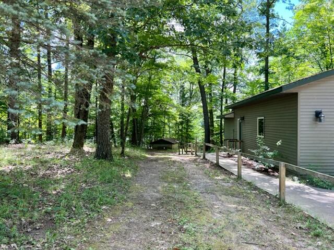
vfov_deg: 53.1
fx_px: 251
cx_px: 167
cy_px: 125
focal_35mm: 26
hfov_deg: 67.3
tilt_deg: -1.1
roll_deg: +0.1
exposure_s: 1/325
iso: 50
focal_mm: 5.7
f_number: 1.5
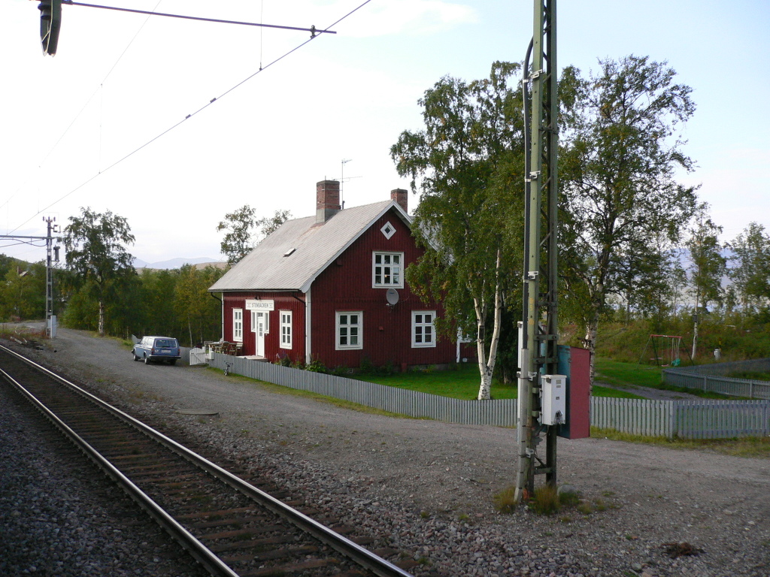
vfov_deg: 40.7
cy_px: 288
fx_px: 779
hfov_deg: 52.6
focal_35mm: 35
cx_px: 385
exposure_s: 1/500
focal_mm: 5.8
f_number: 2.8
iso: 200
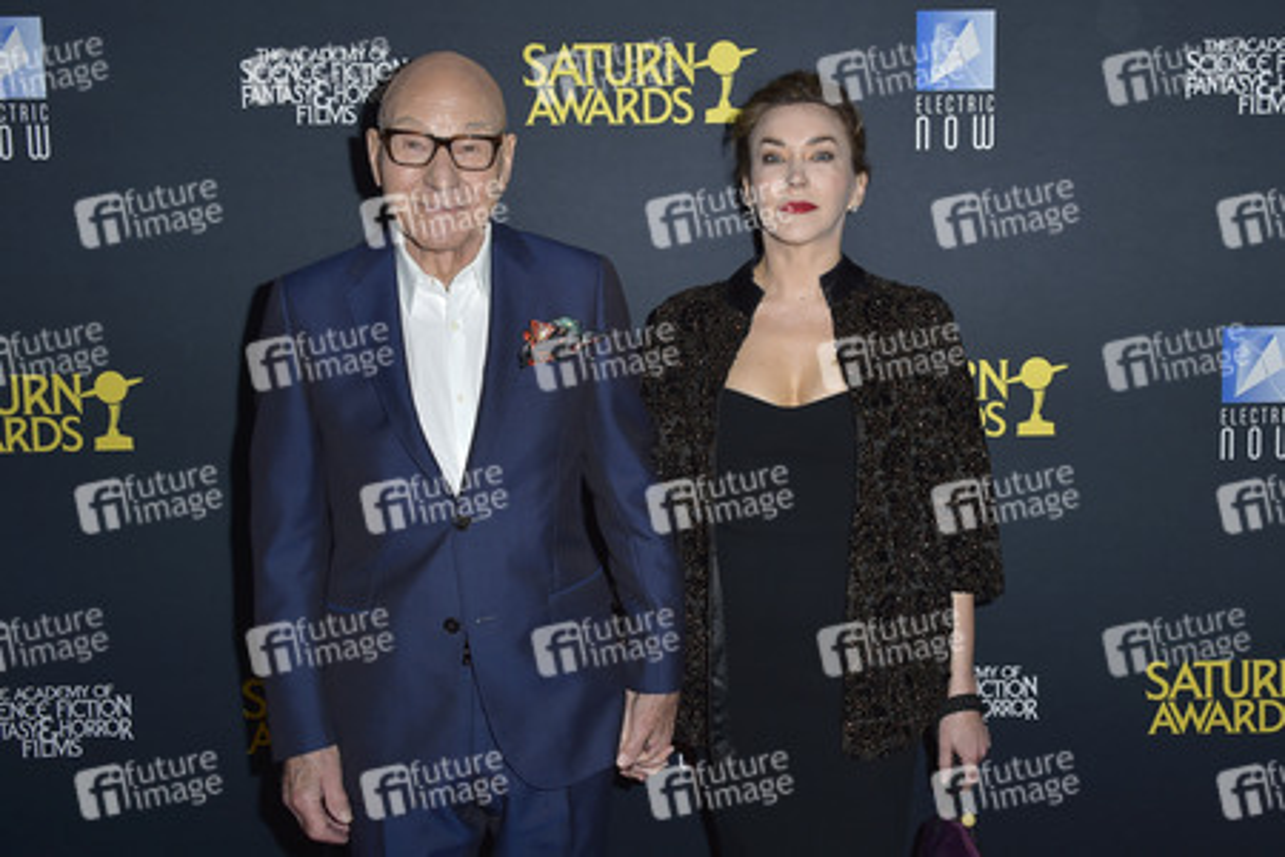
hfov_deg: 53.1
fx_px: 1285
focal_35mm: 36
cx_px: 642
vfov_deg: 36.9
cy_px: 428
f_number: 6.3
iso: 250
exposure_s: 1/250
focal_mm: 36
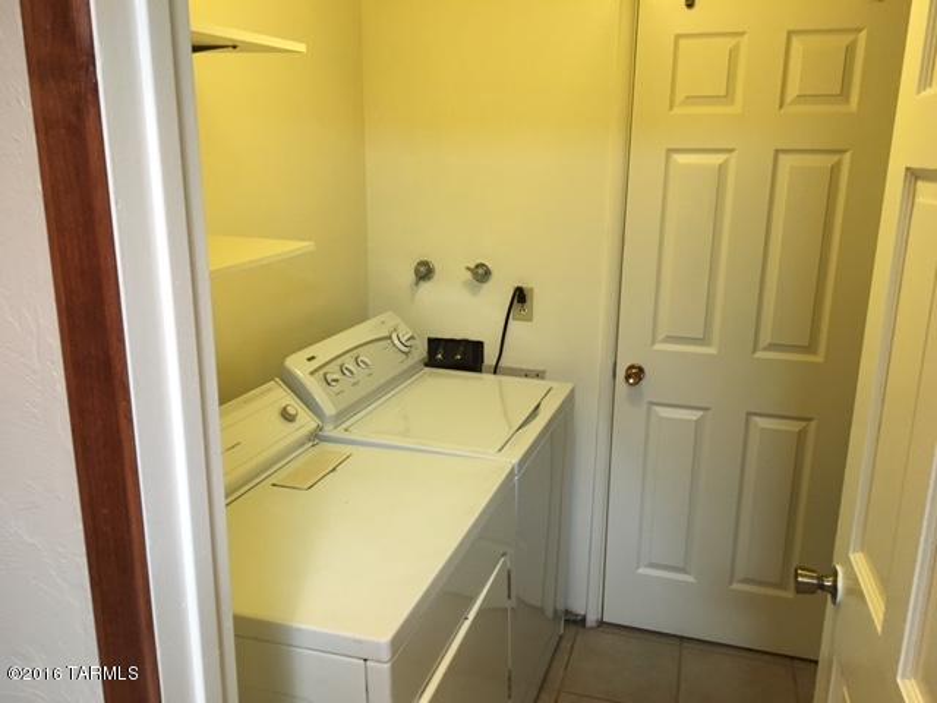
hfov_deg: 61.7
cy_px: 352
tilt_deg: -12.7
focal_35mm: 29
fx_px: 785
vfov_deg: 48.2
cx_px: 468
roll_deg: -1.0
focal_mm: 4.15
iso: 125
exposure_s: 1/30
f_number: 2.2
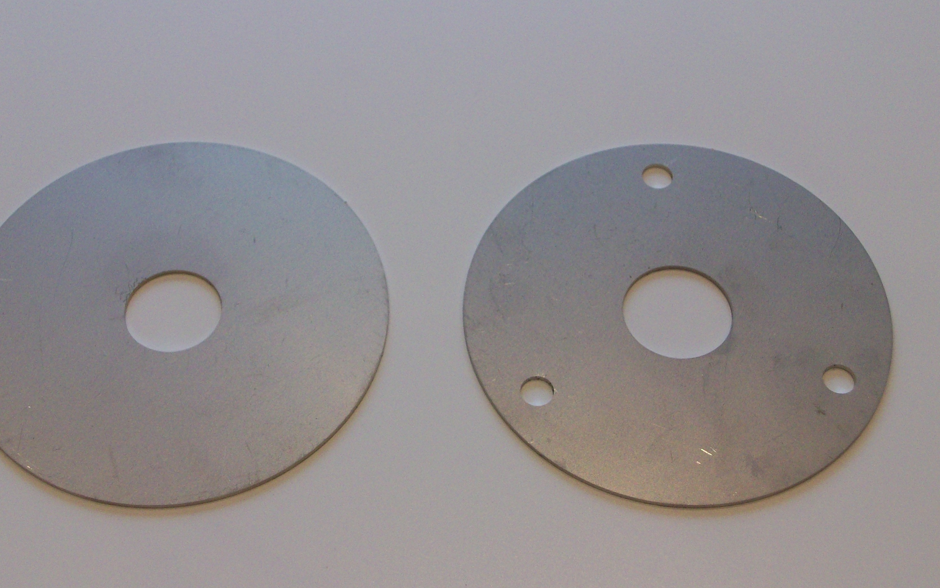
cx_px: 463
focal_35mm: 63
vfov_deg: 20.6
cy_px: 302
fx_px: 1614
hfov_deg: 32.5
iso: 160
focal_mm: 8.8
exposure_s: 1/70.6
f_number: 3.6
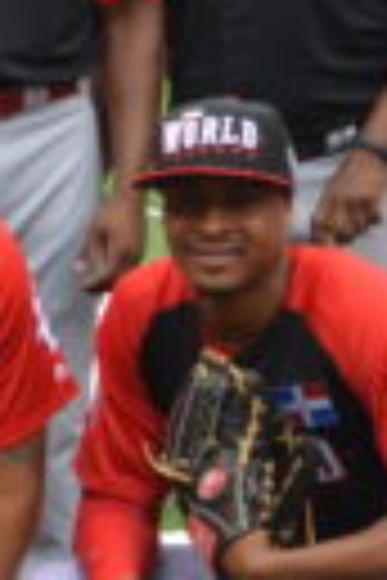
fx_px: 3370
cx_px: 220
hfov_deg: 6.6
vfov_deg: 9.8
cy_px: 43
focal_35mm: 209
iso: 200
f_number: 6.3
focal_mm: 24
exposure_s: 1/160
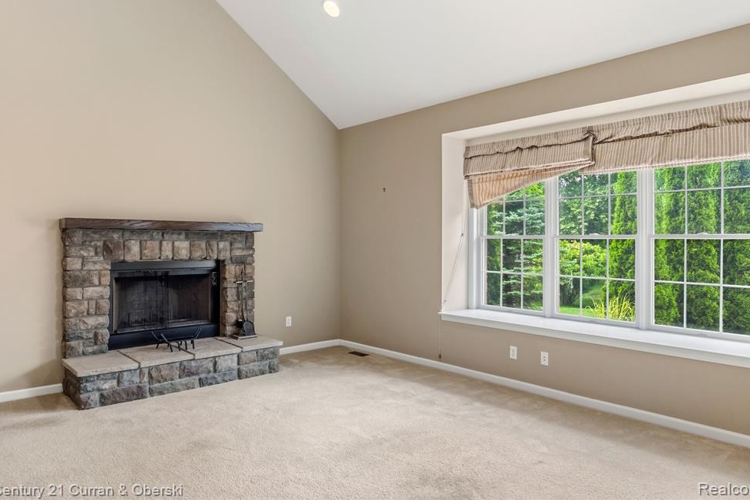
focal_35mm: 22
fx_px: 458
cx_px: 382
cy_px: 239
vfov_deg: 57.2
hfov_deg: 78.6
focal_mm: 14.3
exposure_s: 1/2
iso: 1250
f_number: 8
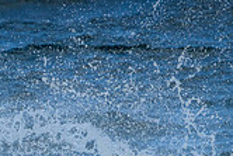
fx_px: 18053
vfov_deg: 0.5
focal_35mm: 2787
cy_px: 255
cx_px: 7
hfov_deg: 0.7
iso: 1100
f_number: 11
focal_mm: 800
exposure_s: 1/1600
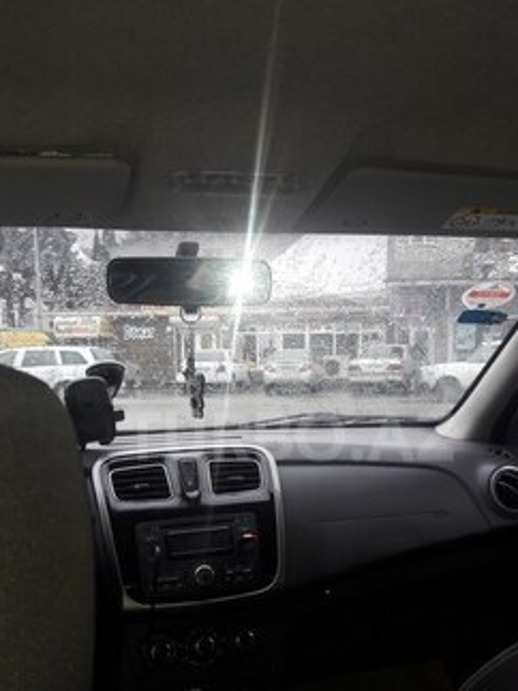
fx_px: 859
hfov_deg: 33.5
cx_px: 289
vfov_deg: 43.5
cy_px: 436
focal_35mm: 43
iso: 40
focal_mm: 3.7
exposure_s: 1/50
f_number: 1.9
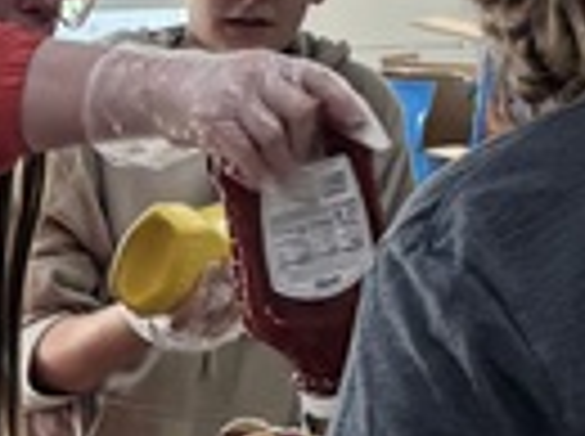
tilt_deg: -11.4
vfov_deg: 7.0
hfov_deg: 9.4
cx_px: -261
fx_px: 3458
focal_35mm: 205
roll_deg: -4.6
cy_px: 782
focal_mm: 5.96
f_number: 1.6
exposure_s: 1/120
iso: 80
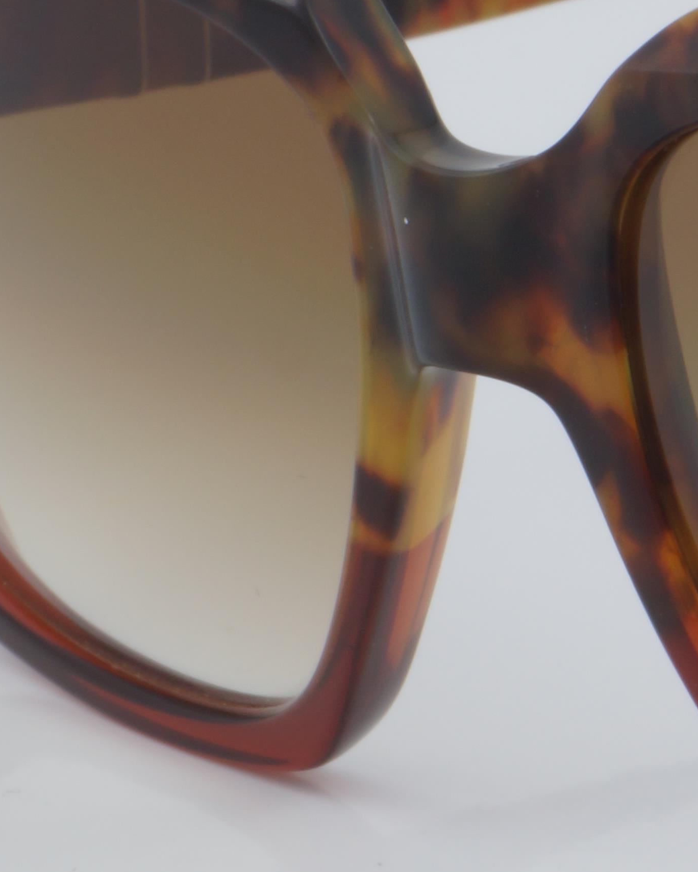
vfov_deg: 7.8
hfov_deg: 6.1
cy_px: 430
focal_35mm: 247
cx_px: 1251
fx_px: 6378
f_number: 32
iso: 100
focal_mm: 50
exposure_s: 1/4
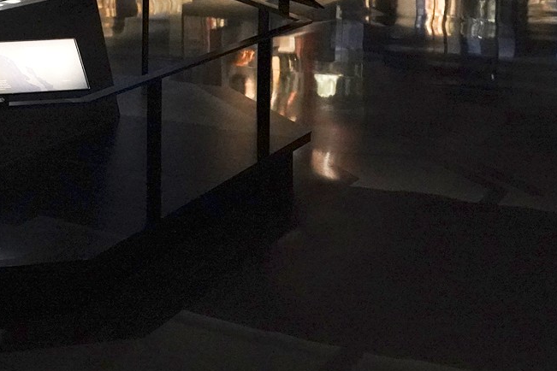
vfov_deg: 15.8
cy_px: -87
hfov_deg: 23.9
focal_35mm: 83
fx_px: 1284
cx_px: 80
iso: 10000
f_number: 8
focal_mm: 27
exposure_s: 1/80
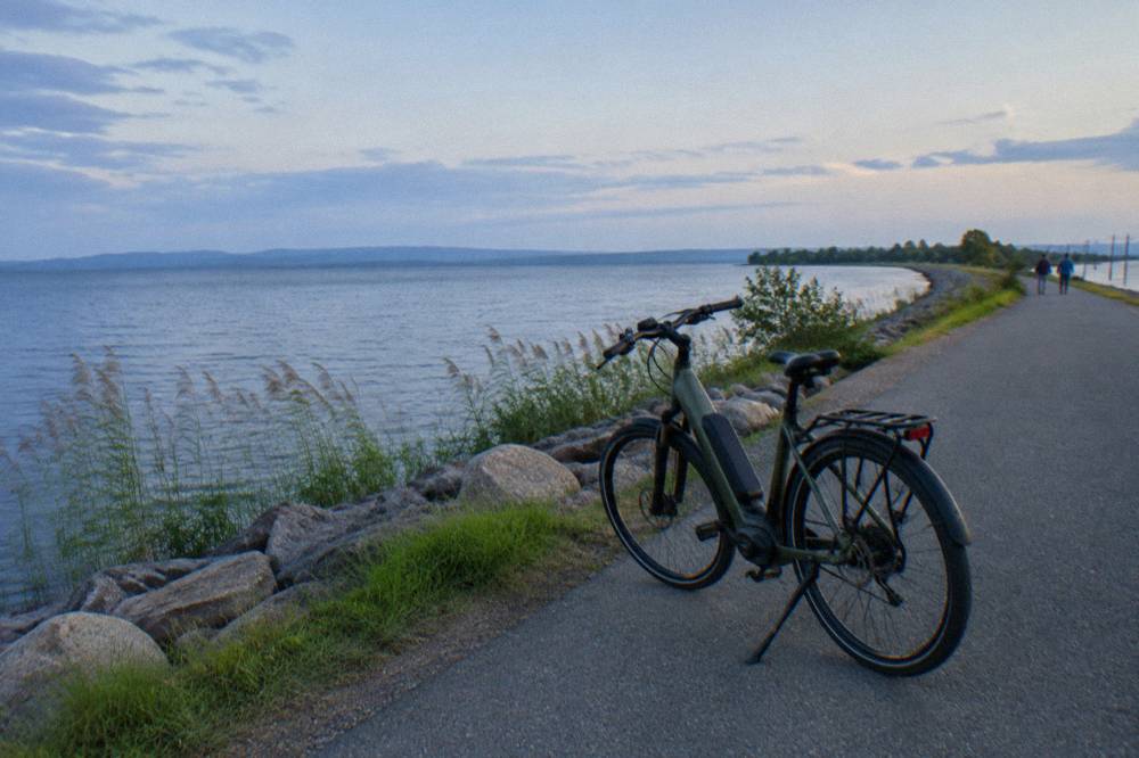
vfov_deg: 35.9
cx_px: 570
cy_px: 379
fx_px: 1170
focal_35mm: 37
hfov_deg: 51.9
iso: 6400
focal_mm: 37
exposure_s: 1/50
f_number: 6.3
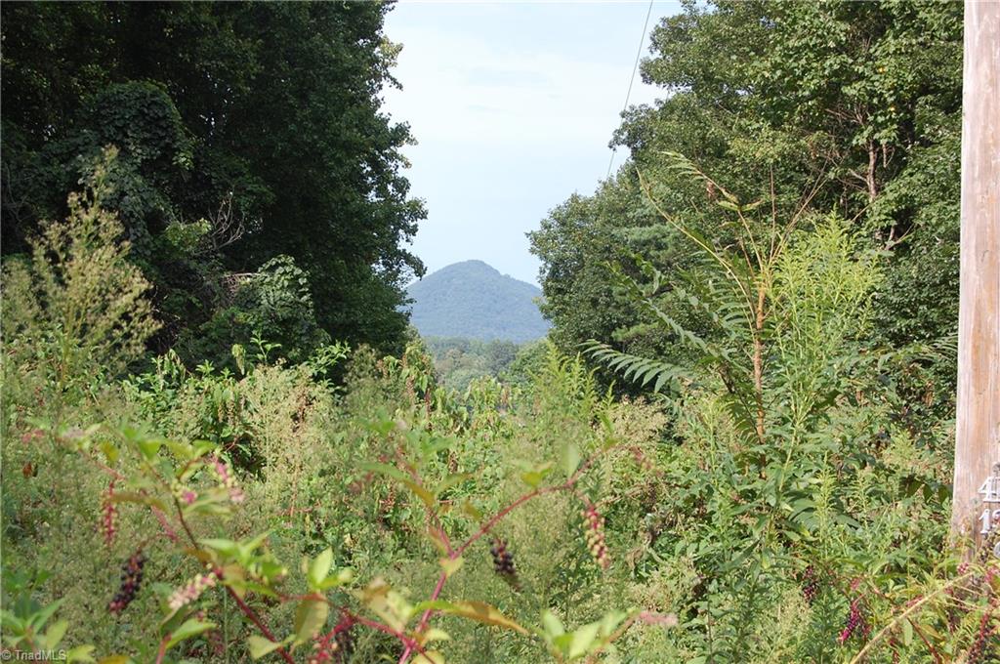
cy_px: 332
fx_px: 2081
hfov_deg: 27.0
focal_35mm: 75
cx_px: 500
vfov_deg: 18.1
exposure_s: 1/250
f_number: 10
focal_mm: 50
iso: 320
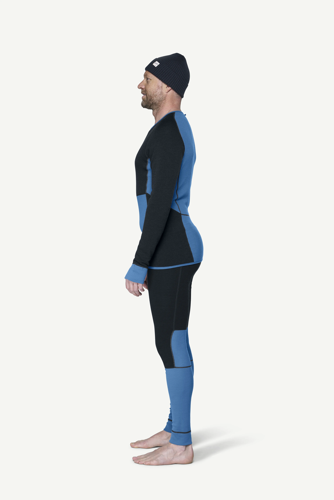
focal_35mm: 70
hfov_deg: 19.5
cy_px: 250
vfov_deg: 28.8
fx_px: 974
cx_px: 167
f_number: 5.6
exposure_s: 1/50
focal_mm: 70
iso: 100
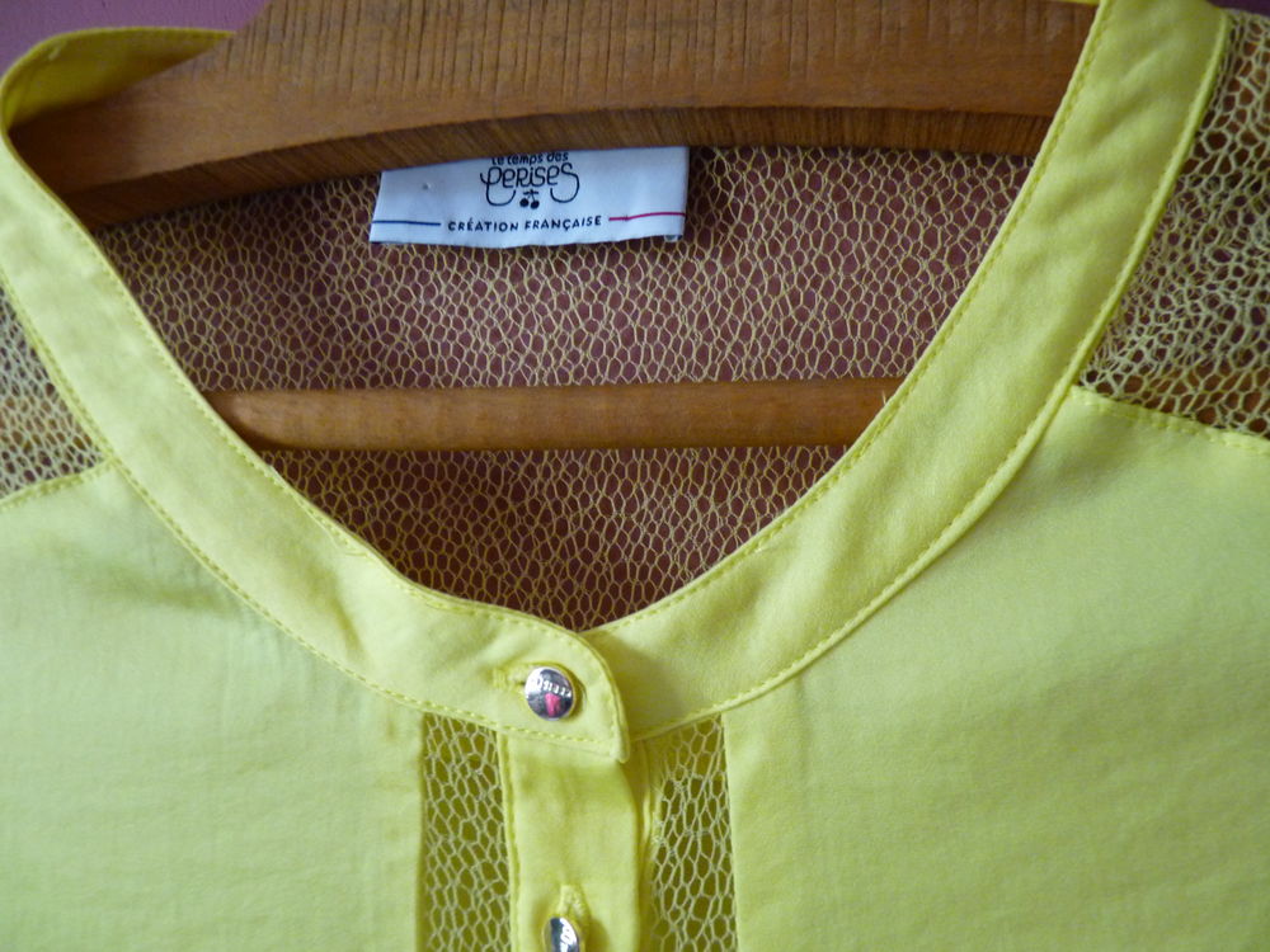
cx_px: 635
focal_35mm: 28
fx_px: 1027
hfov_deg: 63.4
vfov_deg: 49.7
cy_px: 476
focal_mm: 5
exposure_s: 1/15
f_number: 2.8
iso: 400
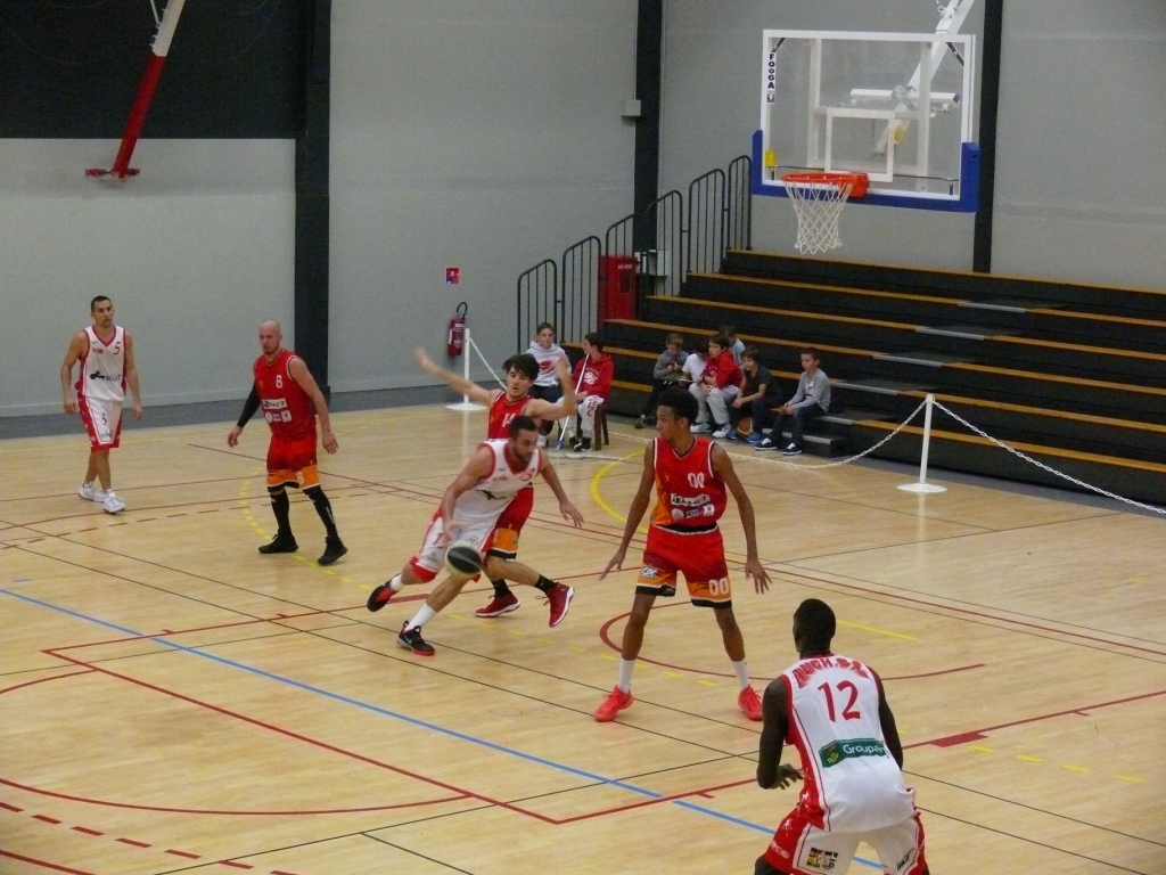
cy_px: 438
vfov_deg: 18.0
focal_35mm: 82
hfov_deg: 23.8
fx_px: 2762
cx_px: 583
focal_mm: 17.4
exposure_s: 1/125
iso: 800
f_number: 3.2
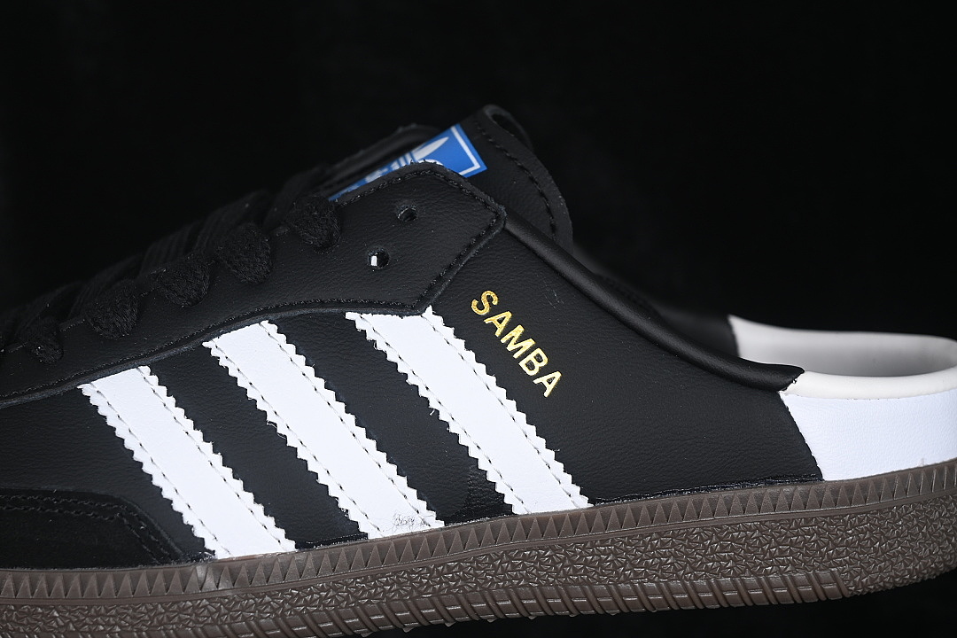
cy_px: 319
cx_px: 478
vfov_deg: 18.2
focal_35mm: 75
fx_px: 1994
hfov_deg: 27.0
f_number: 6.3
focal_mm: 50
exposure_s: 1/50
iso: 160
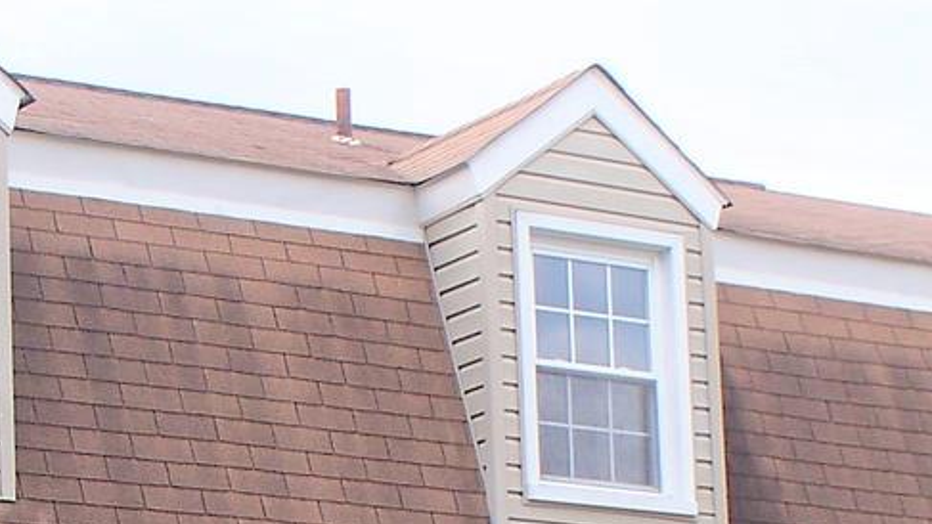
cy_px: 731
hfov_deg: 13.0
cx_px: 199
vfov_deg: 7.3
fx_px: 4078
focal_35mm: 165
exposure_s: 1/160
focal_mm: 7.54
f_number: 2.8
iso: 64
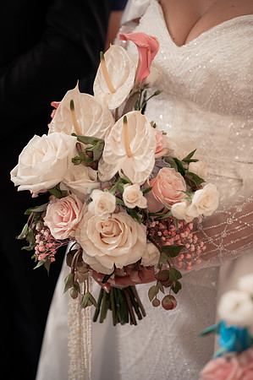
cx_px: 126
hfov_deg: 18.1
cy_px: 190
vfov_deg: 27.0
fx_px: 792
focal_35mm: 75
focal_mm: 75
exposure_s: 1/250
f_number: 3.2
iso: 1600
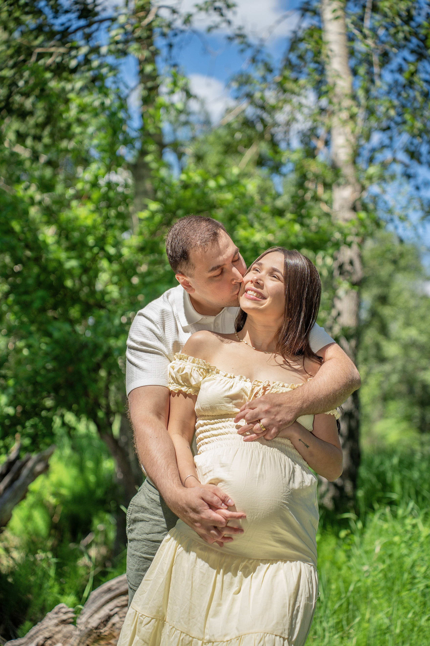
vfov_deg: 27.0
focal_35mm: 75
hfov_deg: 18.2
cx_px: 215
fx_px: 1344
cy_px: 323
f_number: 2.8
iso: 64
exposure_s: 1/1600
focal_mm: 75
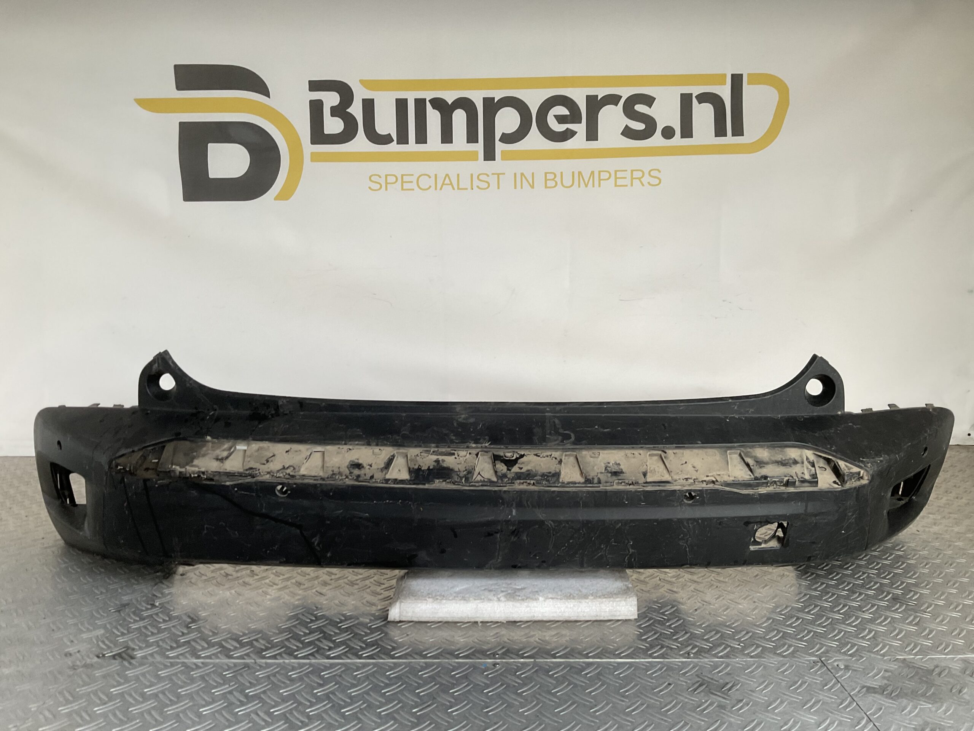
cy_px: 366
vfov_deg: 48.2
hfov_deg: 61.7
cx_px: 487
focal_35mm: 29
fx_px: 816
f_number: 1.8
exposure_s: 1/60
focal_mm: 3
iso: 50
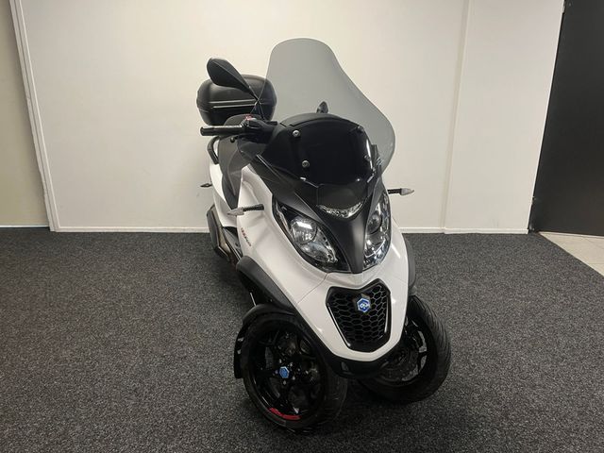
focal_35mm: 26
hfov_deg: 67.3
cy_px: 226
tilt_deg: -18.5
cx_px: 302
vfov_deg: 53.1
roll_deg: +0.4
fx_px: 454
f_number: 1.6
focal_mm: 5.1
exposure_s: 1/50
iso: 100
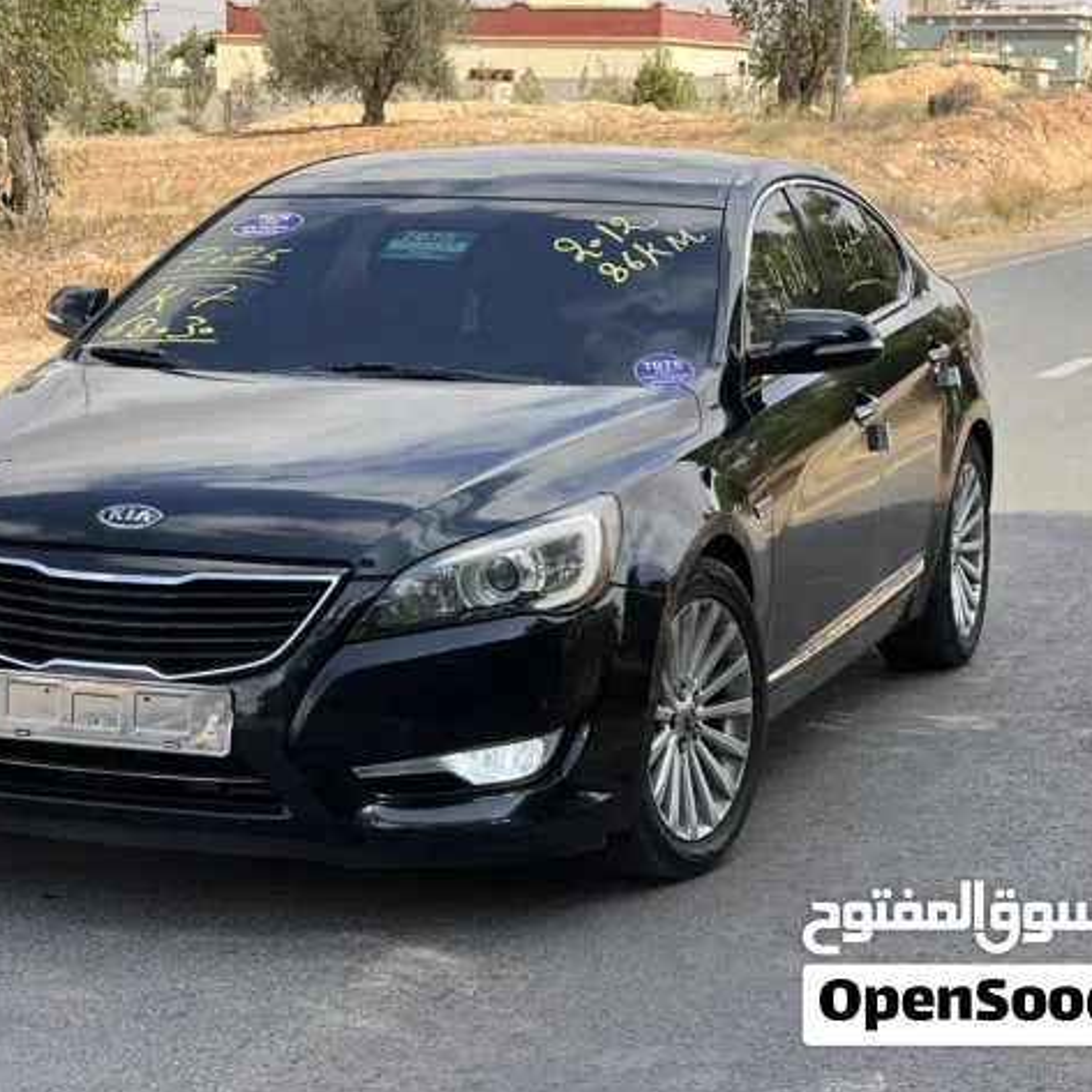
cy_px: 547
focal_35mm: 92
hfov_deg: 18.9
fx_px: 3284
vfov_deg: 18.9
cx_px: 455
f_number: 2.8
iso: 32
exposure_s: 1/334
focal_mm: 9
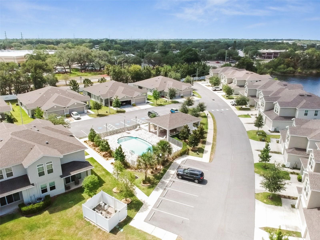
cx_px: 160
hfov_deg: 69.4
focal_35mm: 25
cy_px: 120
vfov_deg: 54.9
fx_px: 231
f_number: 2.6
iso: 800
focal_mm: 4.49
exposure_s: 1/6400
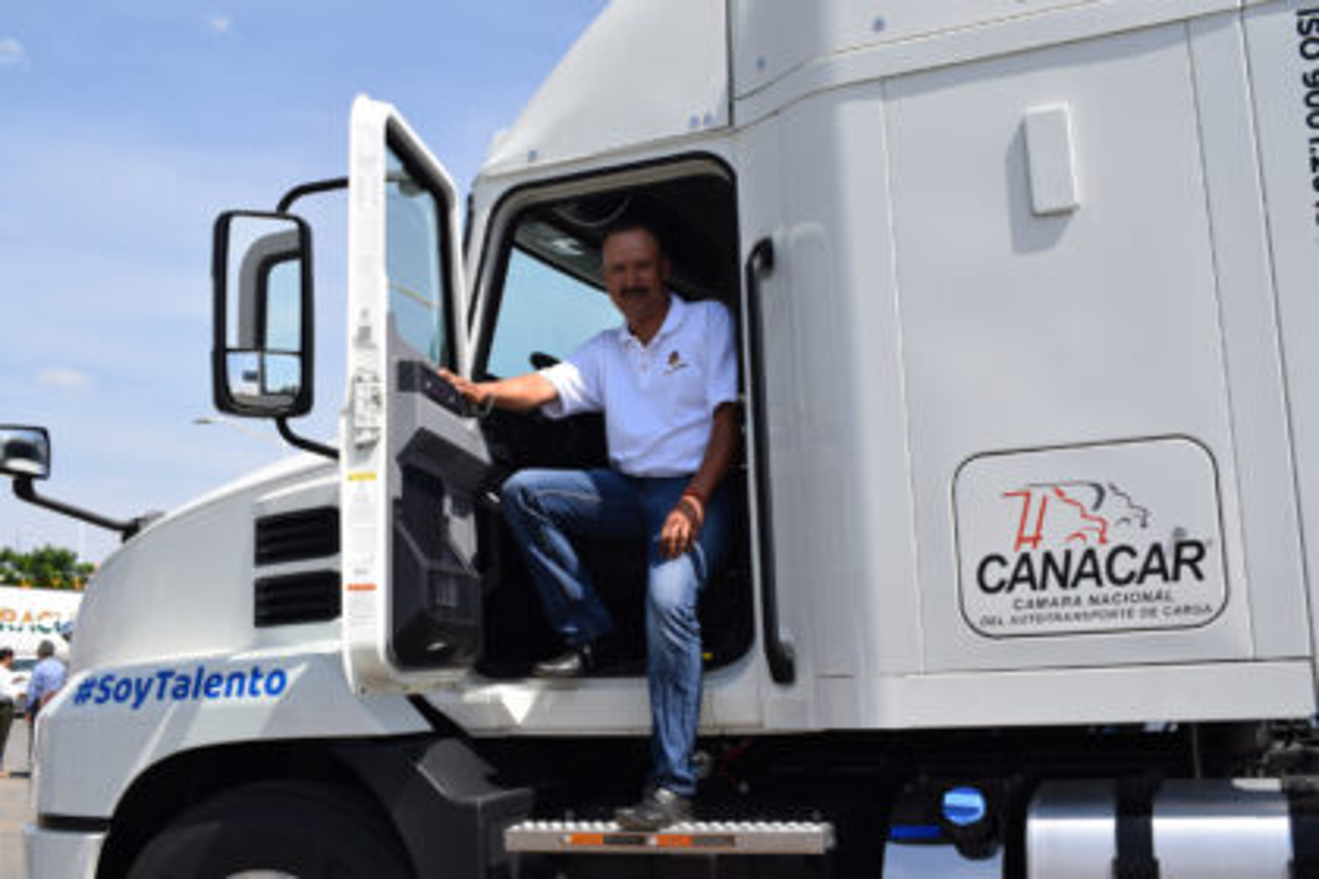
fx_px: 1374
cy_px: 440
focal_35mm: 38
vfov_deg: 35.5
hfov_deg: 51.3
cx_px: 660
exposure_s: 1/400
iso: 200
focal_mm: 25
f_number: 10
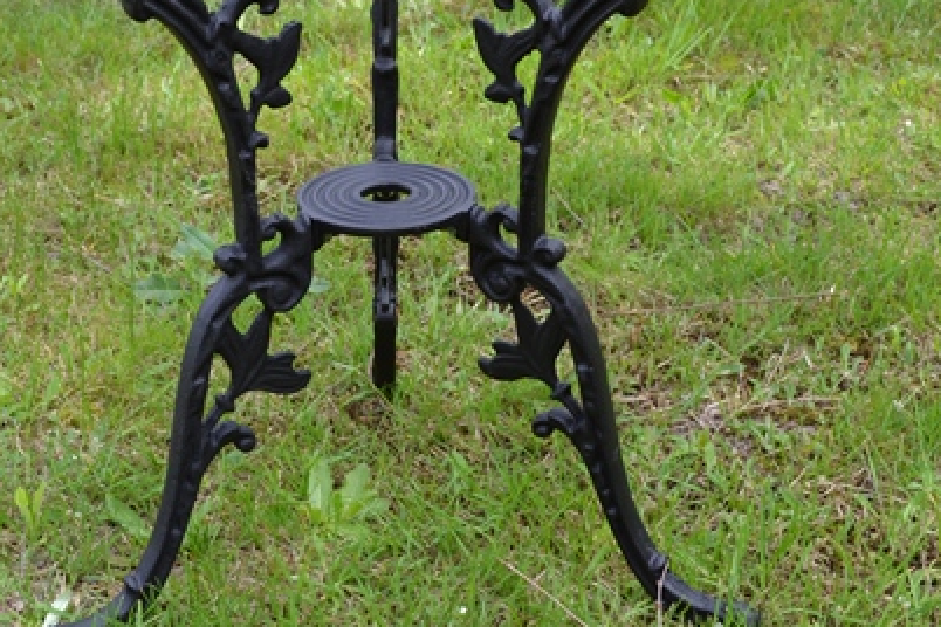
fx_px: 1464
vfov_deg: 24.0
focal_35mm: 56
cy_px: 187
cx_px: 389
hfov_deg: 35.5
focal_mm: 20
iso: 100
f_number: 5.6
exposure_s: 1/125
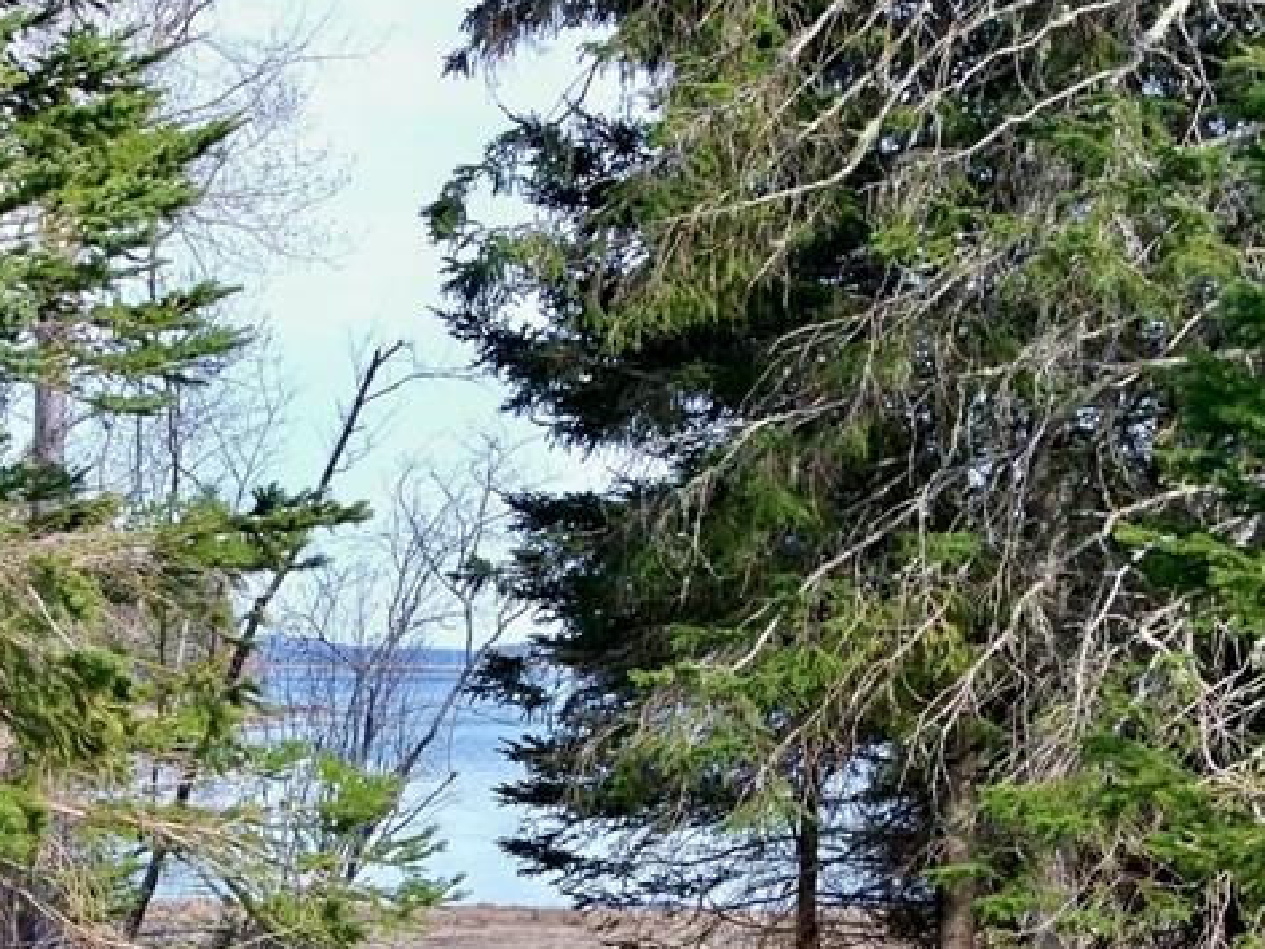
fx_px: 4678
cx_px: 370
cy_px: 920
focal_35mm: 128
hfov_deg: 15.4
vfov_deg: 11.5
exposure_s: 1/125
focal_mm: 10.5
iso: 80
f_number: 4
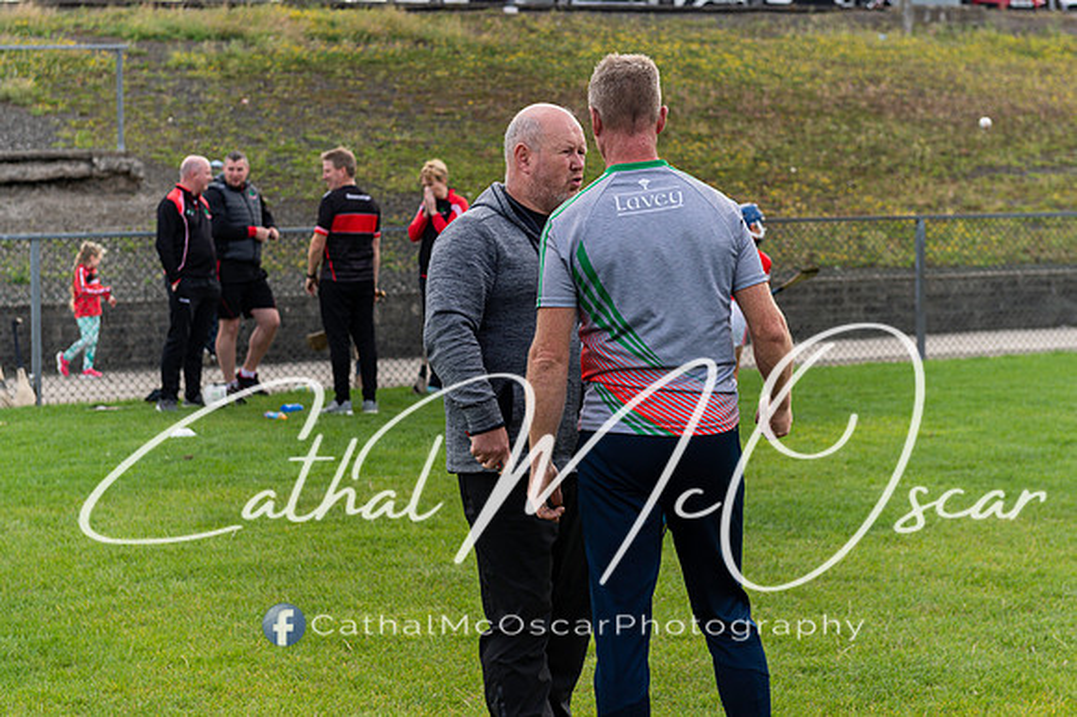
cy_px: 297
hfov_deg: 24.8
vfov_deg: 16.6
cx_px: 538
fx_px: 2451
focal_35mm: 82
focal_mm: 70
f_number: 2.8
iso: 140
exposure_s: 1/640
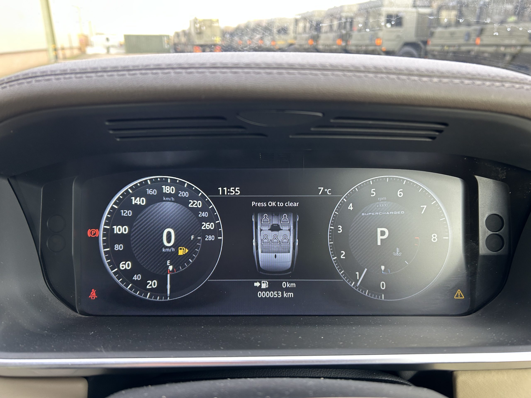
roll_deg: +1.6
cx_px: 266
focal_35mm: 26
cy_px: 199
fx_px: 399
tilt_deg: -19.9
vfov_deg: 53.1
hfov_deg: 67.3
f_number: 1.5
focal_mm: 5.7
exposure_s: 1/100
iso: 64
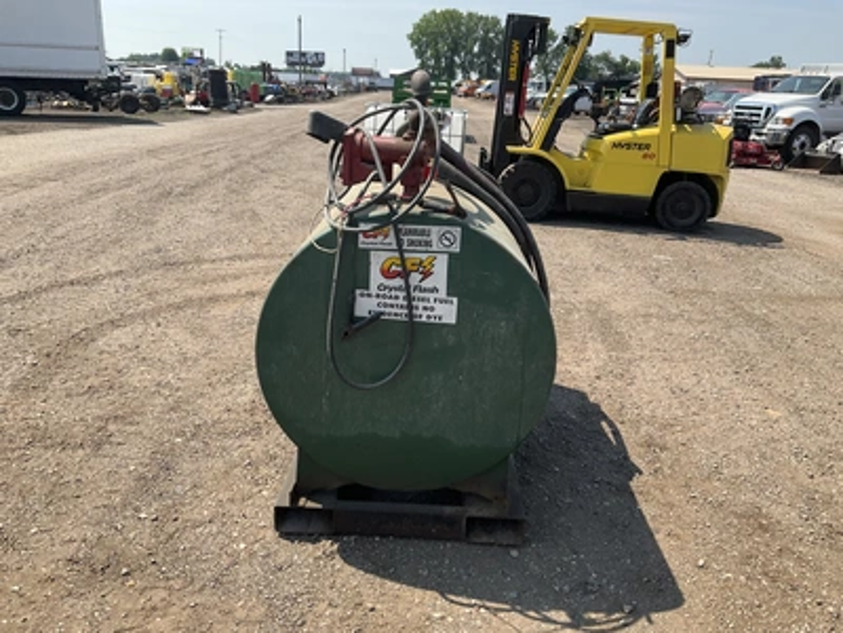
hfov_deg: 61.7
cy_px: 316
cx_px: 422
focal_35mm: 29
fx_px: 706
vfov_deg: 48.2
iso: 25
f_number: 1.8
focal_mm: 3
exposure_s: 1/1144
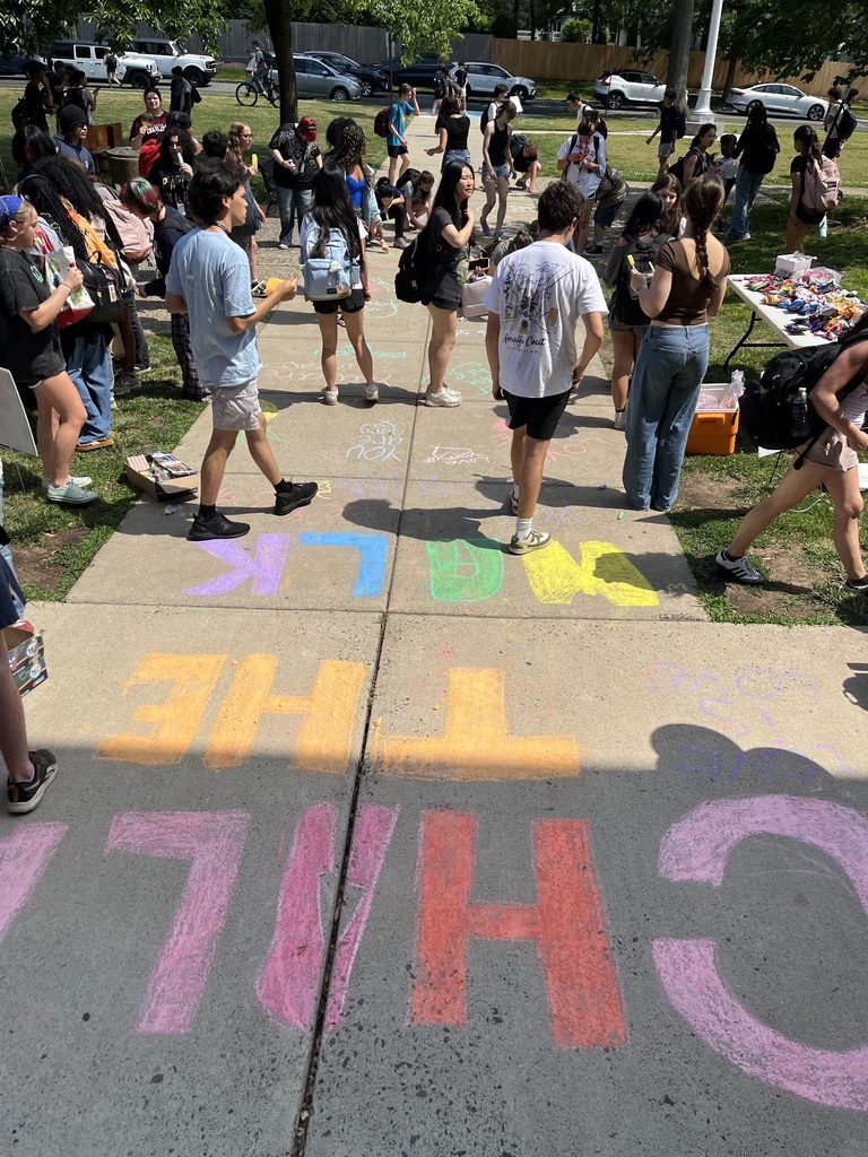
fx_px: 869
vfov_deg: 67.3
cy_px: 578
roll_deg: -1.2
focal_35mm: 26
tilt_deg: -31.0
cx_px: 434
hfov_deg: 53.1
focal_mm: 5.1
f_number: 1.6
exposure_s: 1/3745
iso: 50
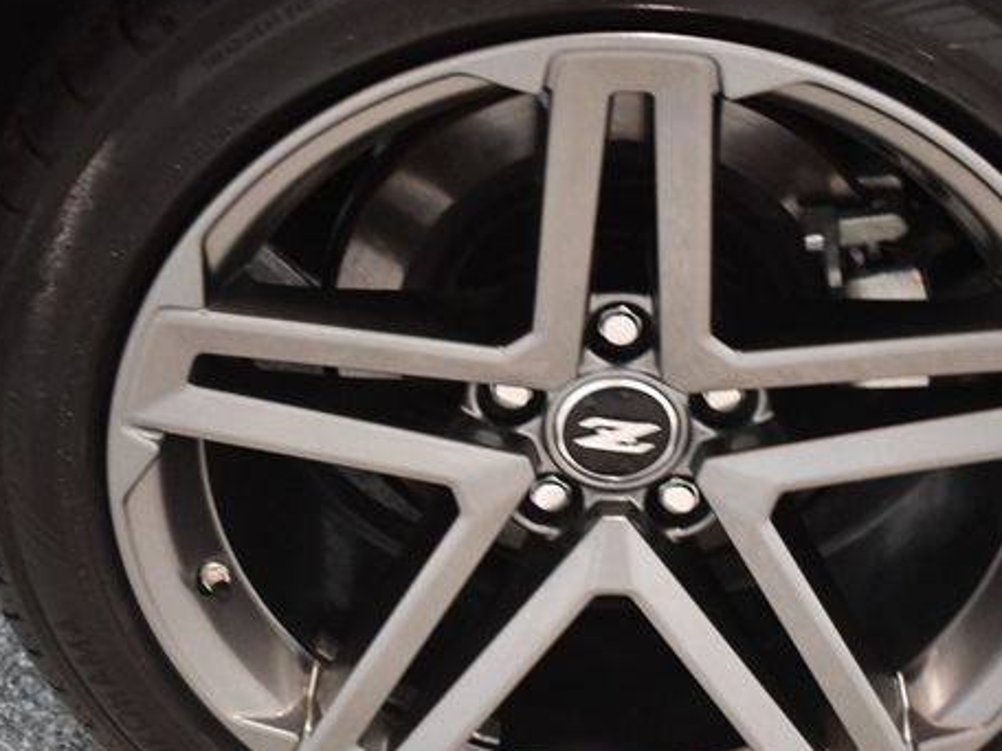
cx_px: 620
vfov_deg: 18.2
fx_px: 2345
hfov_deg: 24.1
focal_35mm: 81
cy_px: 402
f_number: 5.3
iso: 5000
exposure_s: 1/60
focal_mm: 40
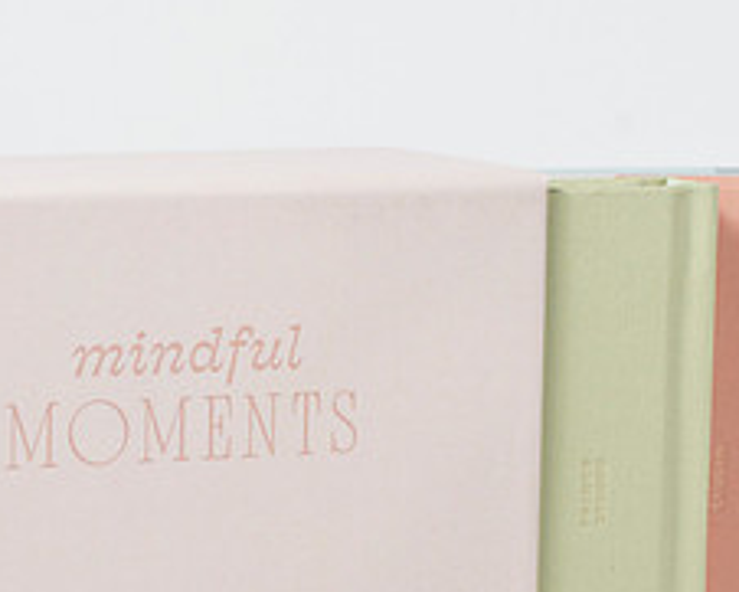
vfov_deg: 8.4
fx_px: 3982
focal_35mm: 182
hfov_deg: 10.6
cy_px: 676
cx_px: 153
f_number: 9
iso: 200
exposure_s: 1/200
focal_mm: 50
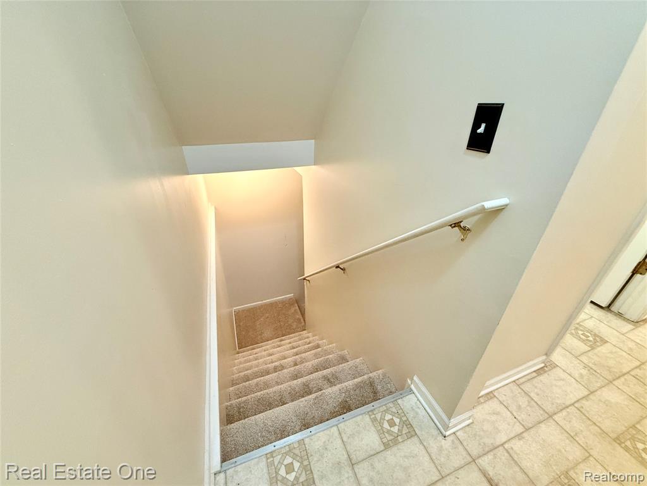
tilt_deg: -29.9
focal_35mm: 14
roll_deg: -0.2
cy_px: 243
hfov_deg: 102.1
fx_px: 262
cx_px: 324
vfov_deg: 85.7
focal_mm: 2.22
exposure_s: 1/60
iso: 400
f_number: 2.2
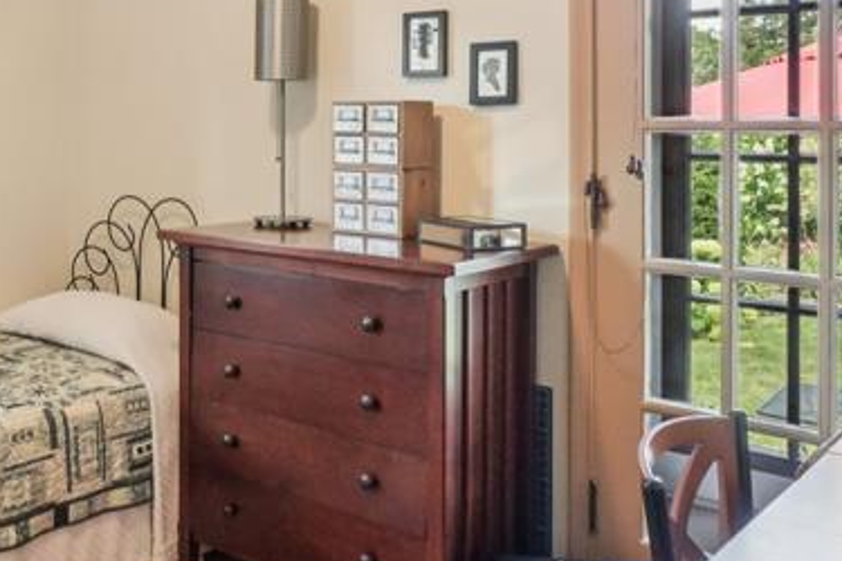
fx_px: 959
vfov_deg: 32.0
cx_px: 135
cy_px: 132
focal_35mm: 41
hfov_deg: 44.4
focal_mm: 10
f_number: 8
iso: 1600
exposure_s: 1/30
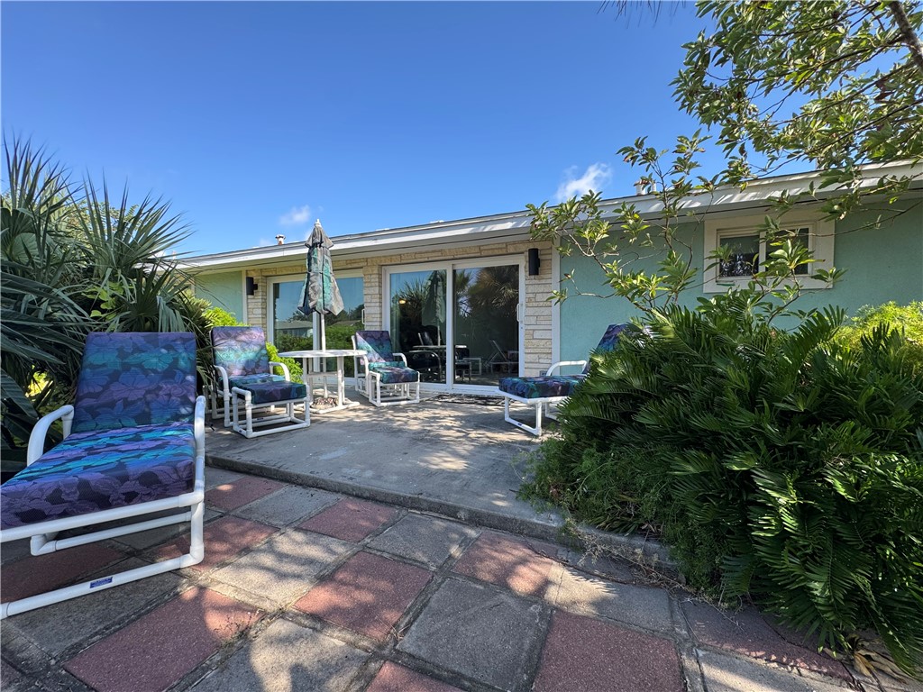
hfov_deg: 102.1
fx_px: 373
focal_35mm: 14
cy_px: 346
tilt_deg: -1.2
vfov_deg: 85.7
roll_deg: +0.4
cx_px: 462
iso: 40
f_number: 2.2
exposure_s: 1/351
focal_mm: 2.22
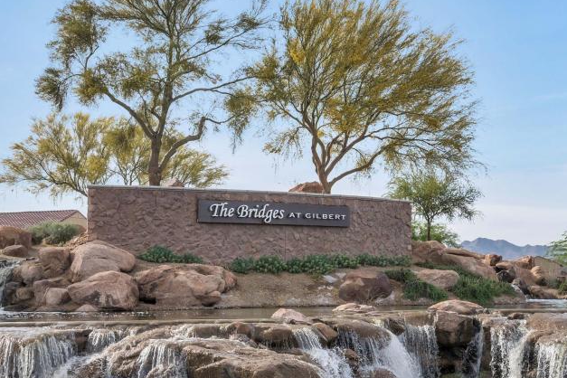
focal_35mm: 55
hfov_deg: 36.2
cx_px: 317
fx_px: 866
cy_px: 211
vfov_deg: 24.6
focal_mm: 30
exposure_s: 1/500
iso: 400
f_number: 11
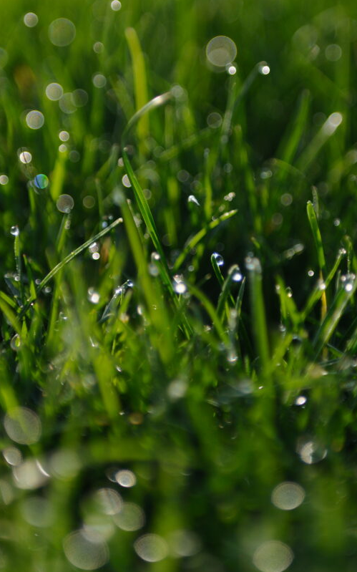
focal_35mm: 137
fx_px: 2134
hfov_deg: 9.6
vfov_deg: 15.2
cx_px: 228
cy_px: 233
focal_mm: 70
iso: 200
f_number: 2.8
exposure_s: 1/1250
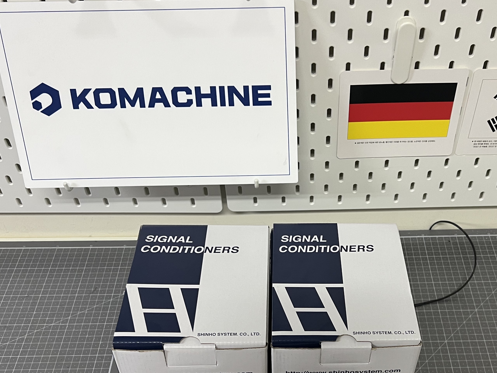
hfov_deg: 45.5
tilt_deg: -47.7
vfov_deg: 34.7
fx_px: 589
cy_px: 261
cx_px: 305
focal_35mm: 41
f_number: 1.5
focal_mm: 5.7
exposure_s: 1/60
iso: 80
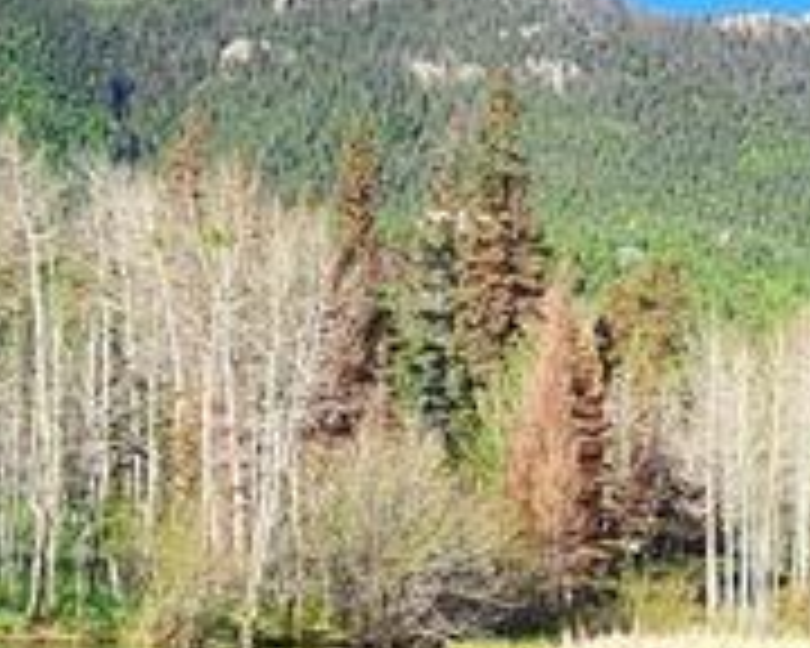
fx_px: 1726
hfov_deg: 22.4
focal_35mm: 72
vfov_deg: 19.9
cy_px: 785
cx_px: 1170
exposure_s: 1/726
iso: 50
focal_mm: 2.2
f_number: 2.2
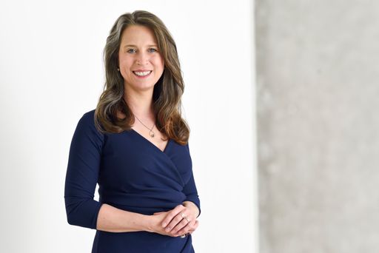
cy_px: 126
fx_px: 895
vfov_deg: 16.1
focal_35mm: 85
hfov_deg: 23.9
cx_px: 190
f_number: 4.5
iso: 500
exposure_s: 1/160
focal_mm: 85
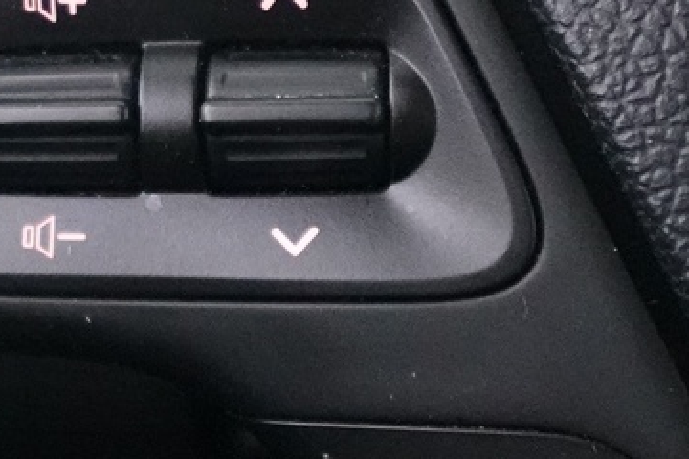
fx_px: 1722
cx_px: 84
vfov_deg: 15.0
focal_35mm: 90
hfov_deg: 22.1
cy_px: 54
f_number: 2
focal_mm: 7.6
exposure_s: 1/80
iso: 4000
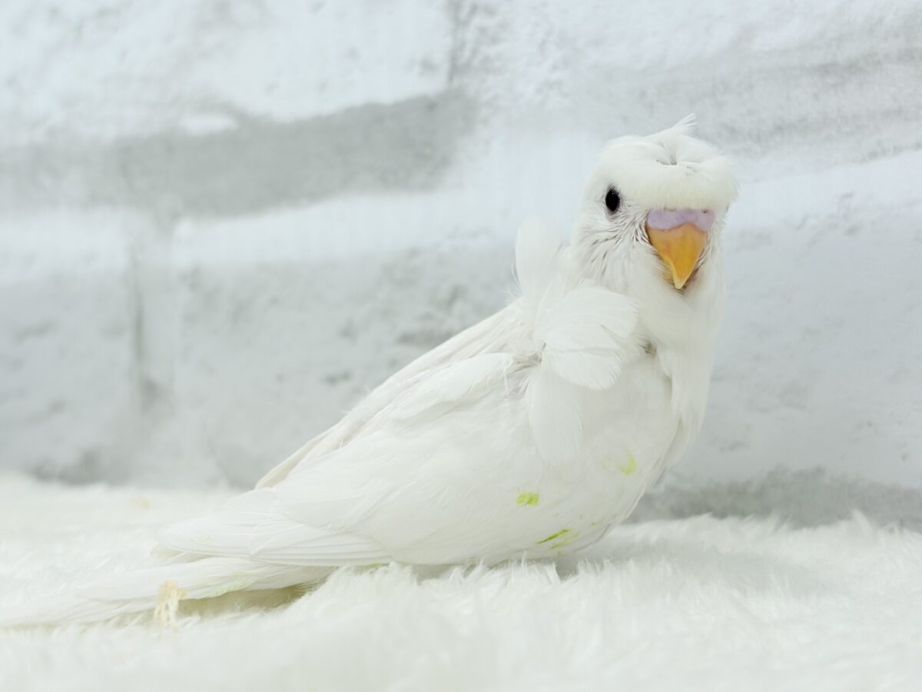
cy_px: 346
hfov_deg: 36.8
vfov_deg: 28.0
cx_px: 461
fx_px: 1385
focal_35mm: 52
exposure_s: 1/100
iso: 40
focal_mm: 5.96
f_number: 1.6
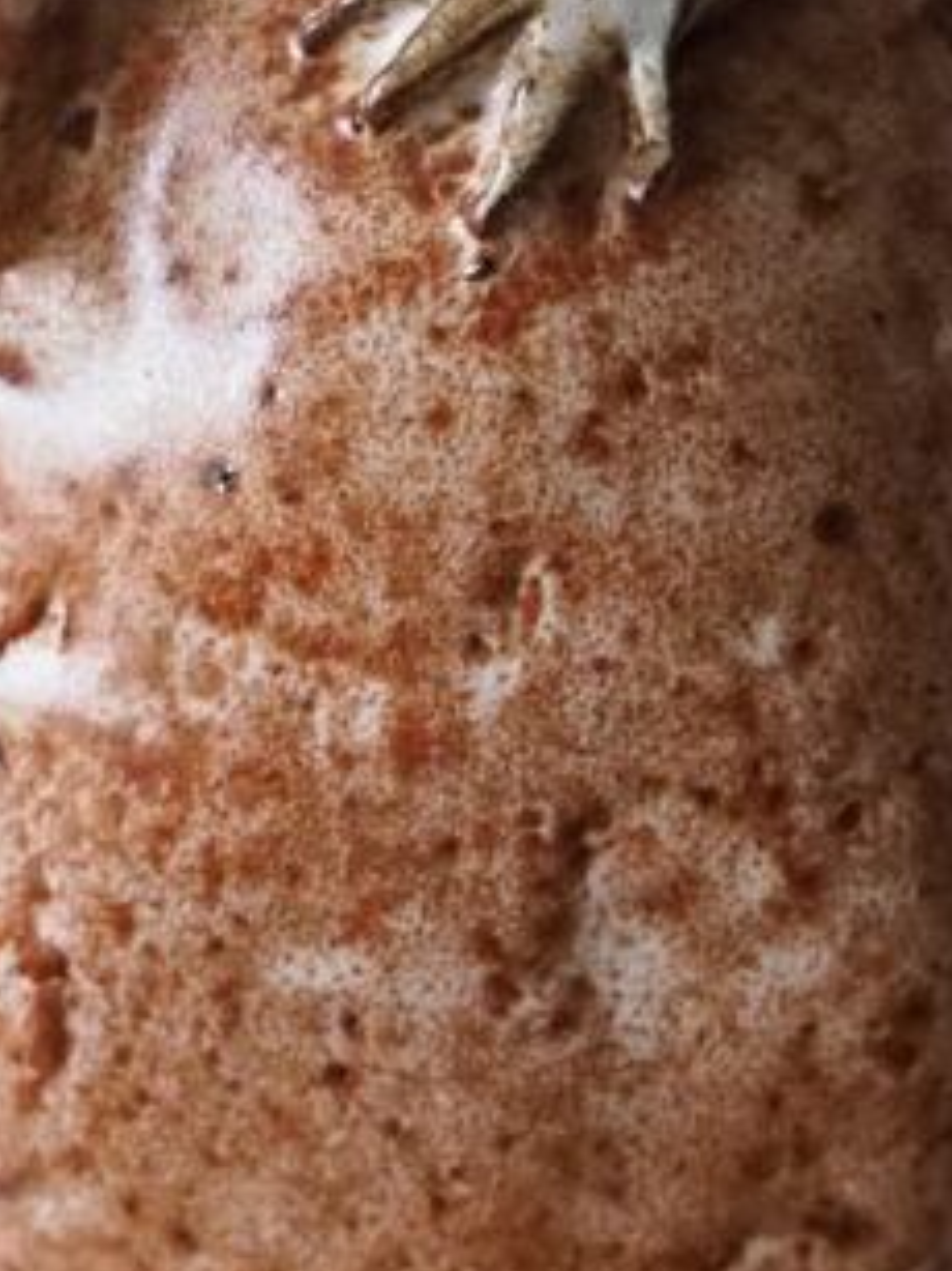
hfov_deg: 8.9
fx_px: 6128
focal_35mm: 167
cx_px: 497
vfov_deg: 11.8
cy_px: 174
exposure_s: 1/125
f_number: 3.5
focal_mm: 25
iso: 4000
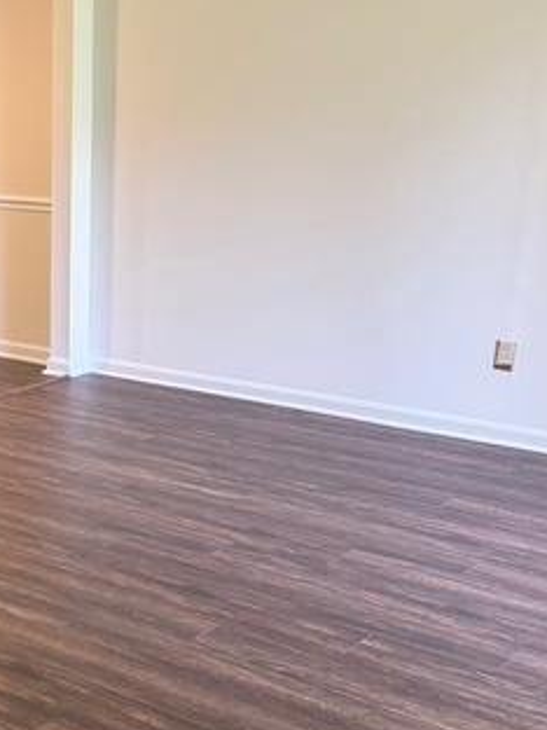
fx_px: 1243
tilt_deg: -14.8
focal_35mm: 59
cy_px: 402
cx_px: -28
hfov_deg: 23.5
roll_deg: +1.4
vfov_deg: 32.7
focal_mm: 6.76
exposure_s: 1/60
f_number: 1.78
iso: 160
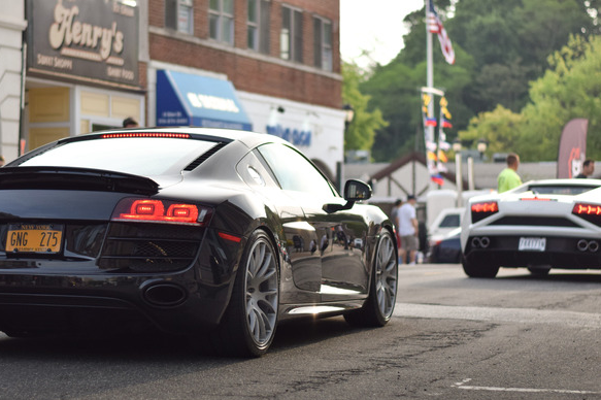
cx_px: 235
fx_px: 1718
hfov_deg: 19.8
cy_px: 168
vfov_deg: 13.3
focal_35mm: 103
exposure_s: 1/4000
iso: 400
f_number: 1.8
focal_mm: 50
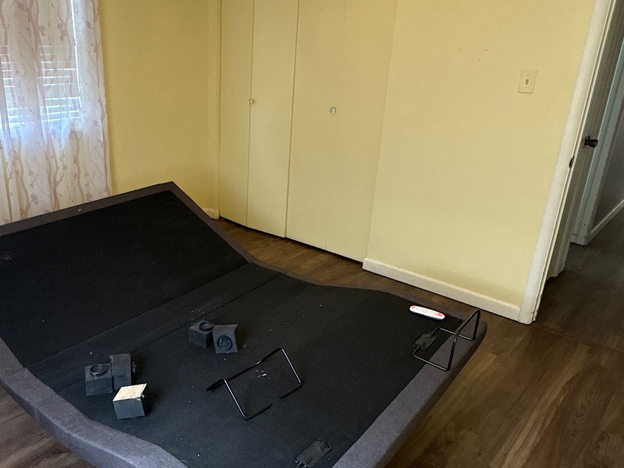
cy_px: 238
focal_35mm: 22
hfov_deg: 74.7
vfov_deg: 61.1
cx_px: 224
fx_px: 397
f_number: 2.2
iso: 320
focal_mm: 2.22
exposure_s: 1/60
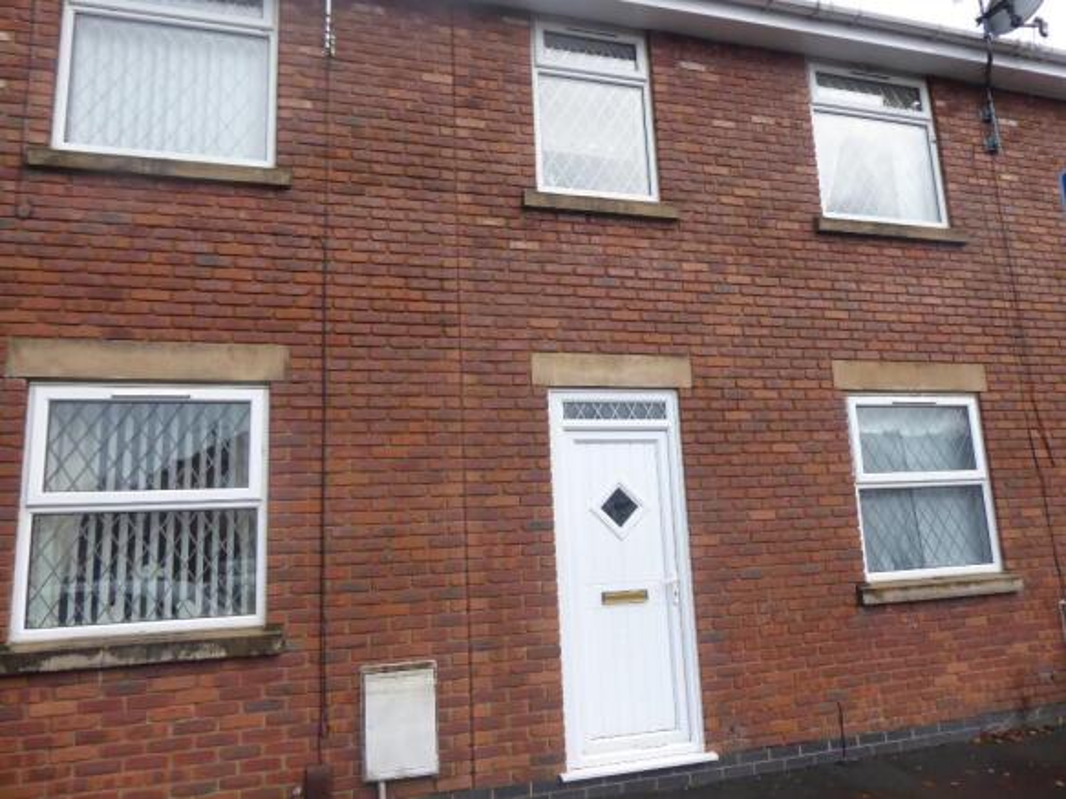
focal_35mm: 24
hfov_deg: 71.6
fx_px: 739
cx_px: 533
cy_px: 400
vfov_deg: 56.8
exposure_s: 1/500
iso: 250
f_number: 3.3
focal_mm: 4.3
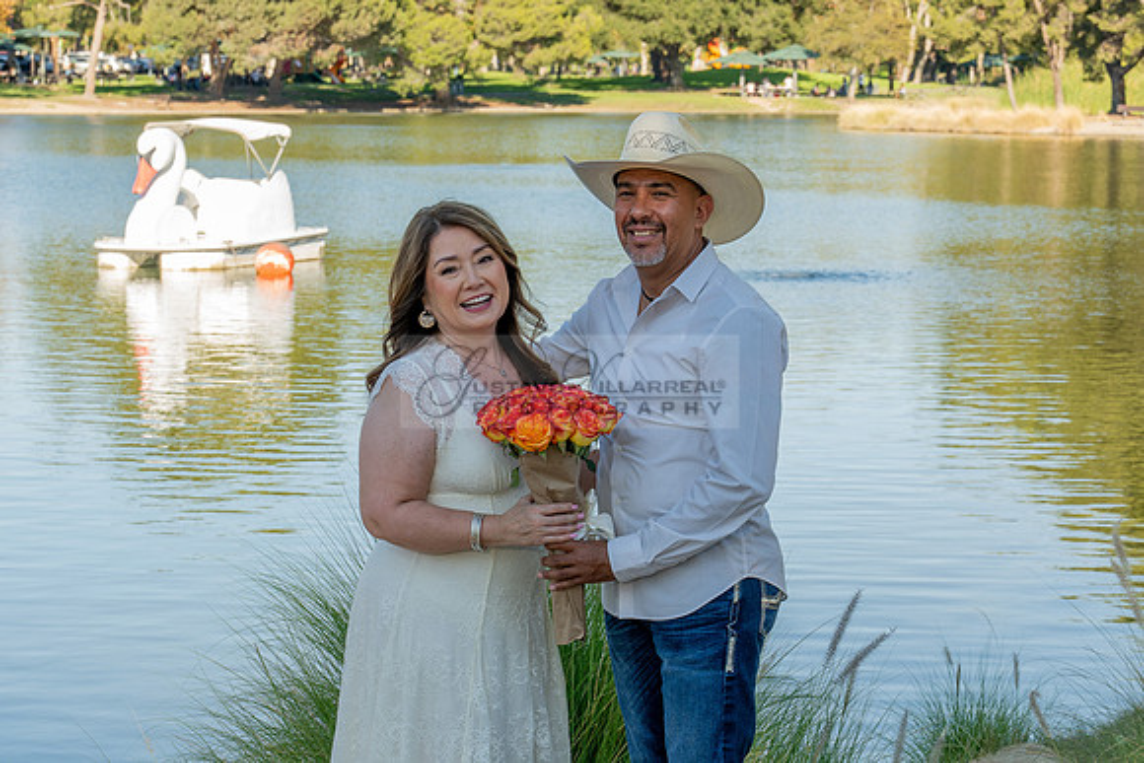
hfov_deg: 20.5
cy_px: 642
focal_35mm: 99
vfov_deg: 13.7
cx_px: 497
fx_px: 3155
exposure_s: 1/200
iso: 200
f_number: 7.1
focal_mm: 59
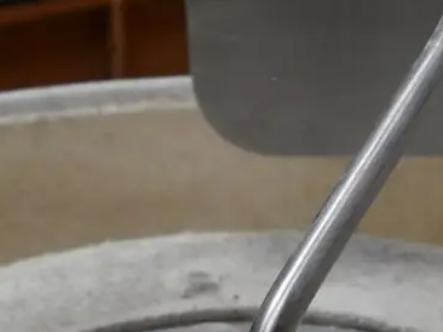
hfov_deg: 13.4
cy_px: 387
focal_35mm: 147
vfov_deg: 9.9
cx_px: 317
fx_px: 1880
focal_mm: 14
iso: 1250
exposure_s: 1/60
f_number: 3.5
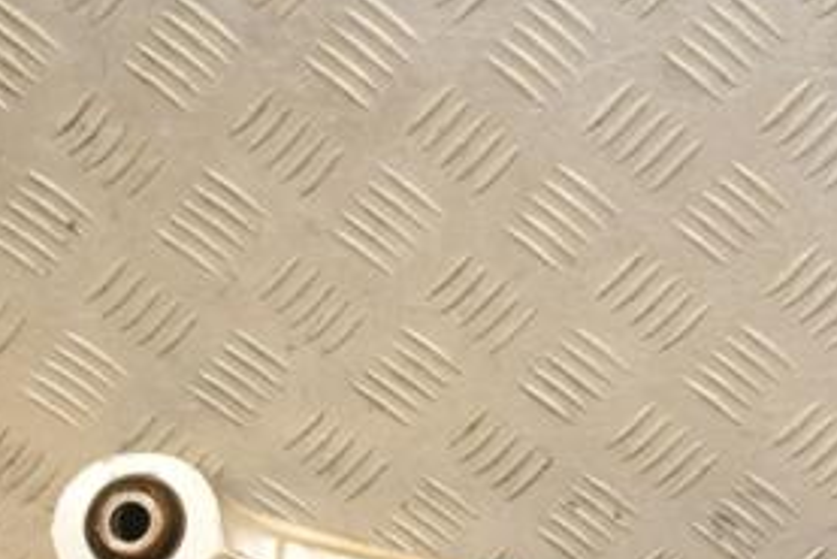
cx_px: 792
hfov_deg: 19.2
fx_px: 2419
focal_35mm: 104
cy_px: 474
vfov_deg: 13.1
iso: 800
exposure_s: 1/200
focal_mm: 32
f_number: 7.1
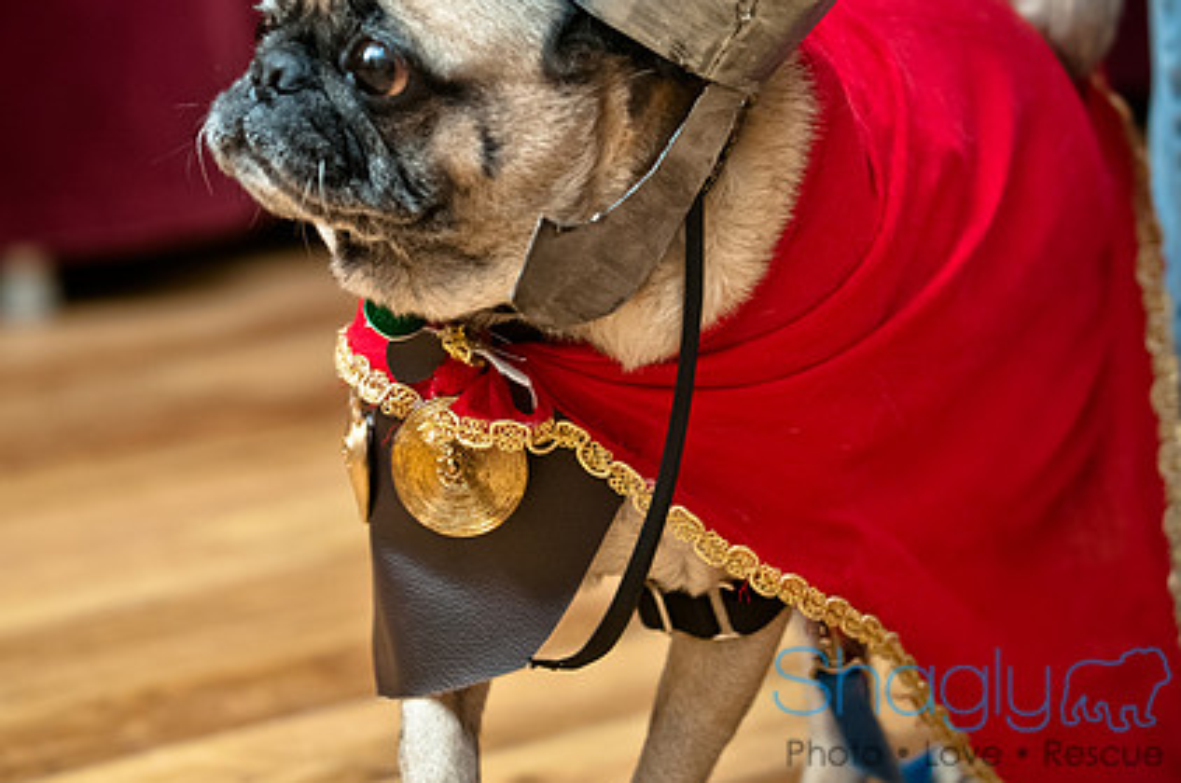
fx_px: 6748
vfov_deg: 6.6
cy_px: 287
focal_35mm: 206
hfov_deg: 10.0
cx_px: 409
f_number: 2.8
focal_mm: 100
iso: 200
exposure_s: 1/200
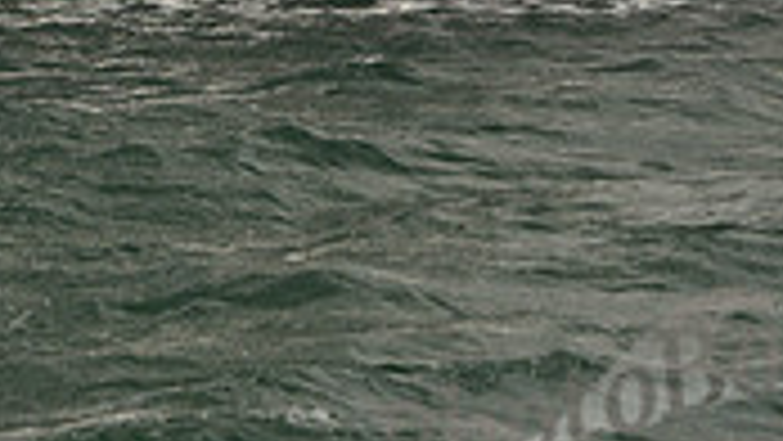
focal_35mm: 245
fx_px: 5088
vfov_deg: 4.9
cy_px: -250
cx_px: 144
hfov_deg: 8.8
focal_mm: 70
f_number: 6.3
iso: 250
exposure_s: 1/640
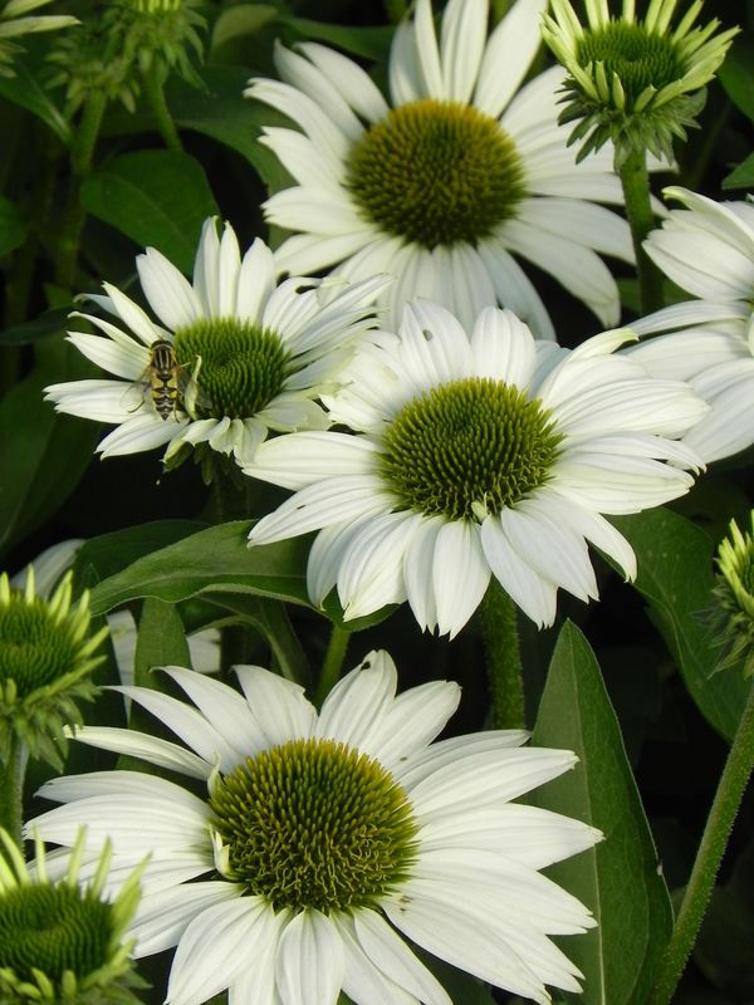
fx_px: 7173
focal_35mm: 247
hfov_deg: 6.0
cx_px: 377
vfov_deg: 8.0
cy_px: 502
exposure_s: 1/800
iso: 160
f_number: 5
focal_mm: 44
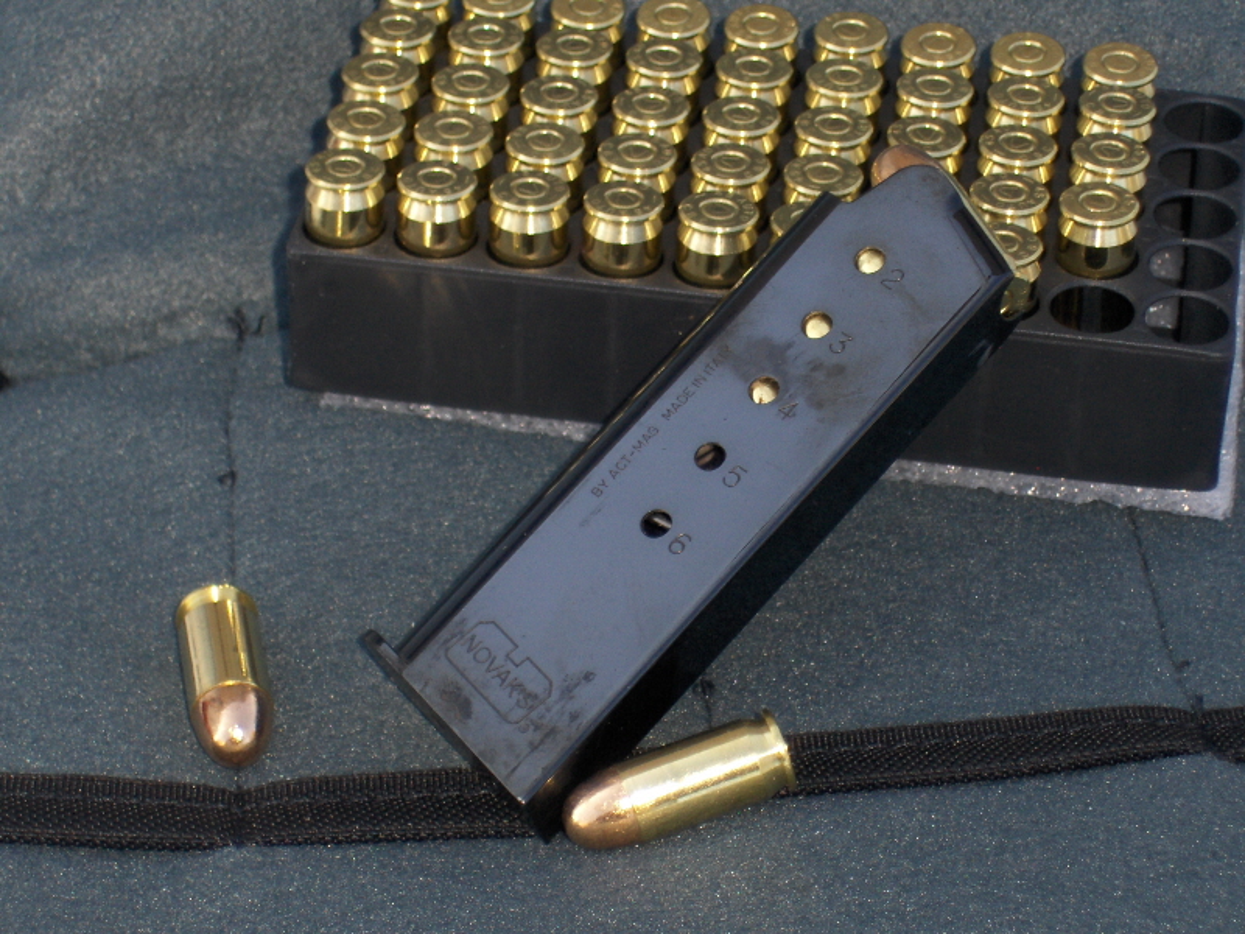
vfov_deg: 14.1
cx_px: 622
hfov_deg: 18.7
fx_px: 3776
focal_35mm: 105
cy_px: 467
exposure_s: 1/125
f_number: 5
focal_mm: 22.5
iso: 131
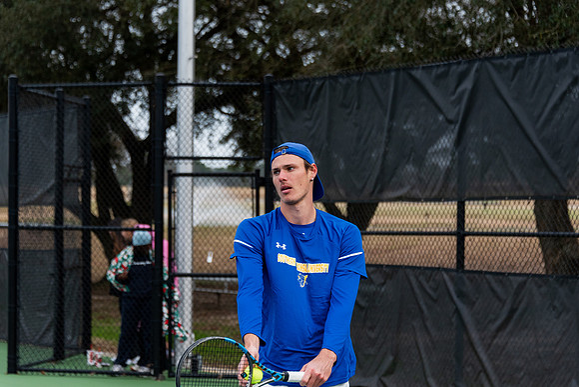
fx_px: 1726
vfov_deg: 12.8
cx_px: 293
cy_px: 193
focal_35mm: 107
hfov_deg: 19.0
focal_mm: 105
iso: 640
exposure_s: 1/2000
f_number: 5.3
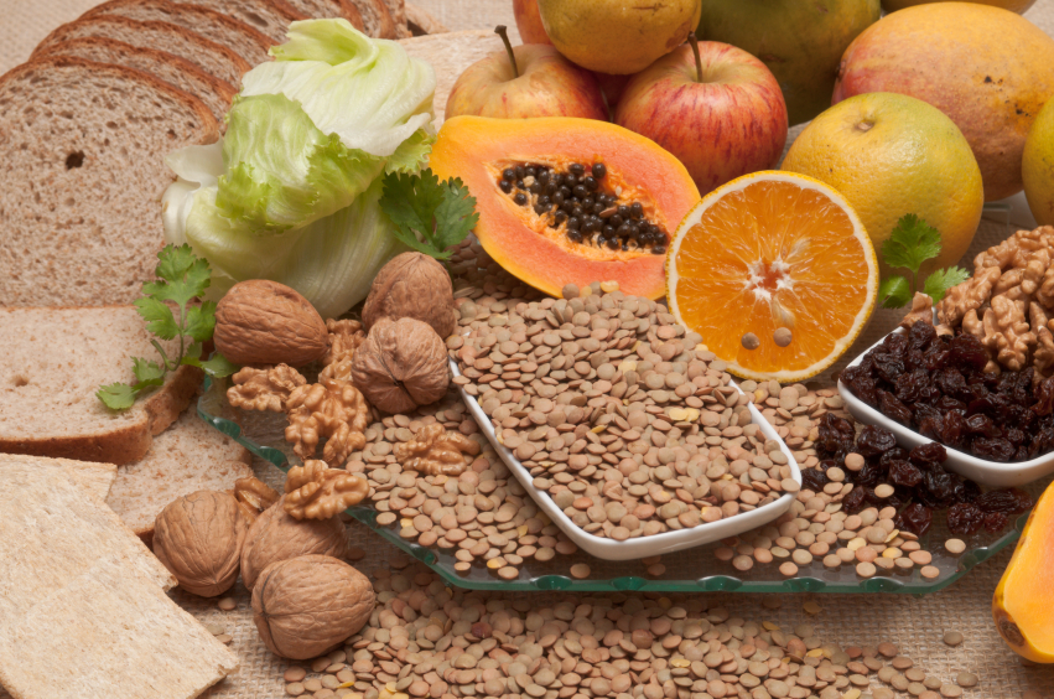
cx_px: 527
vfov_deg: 16.2
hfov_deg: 24.2
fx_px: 2455
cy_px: 350
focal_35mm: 84
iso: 200
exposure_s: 1/40
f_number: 11
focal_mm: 56
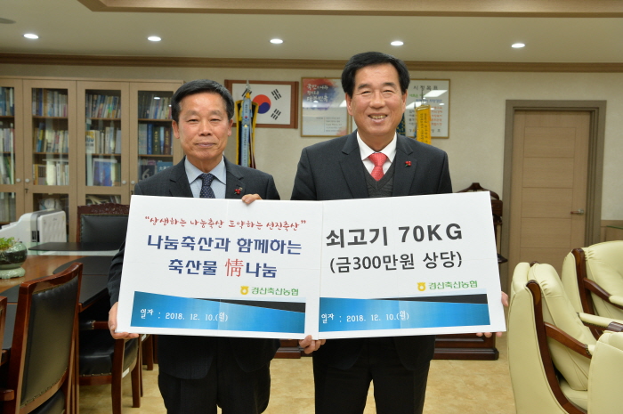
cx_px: 312
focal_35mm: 36
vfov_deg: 36.8
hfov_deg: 53.2
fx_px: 622
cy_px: 207
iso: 800
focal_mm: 36
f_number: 7.1
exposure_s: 1/60
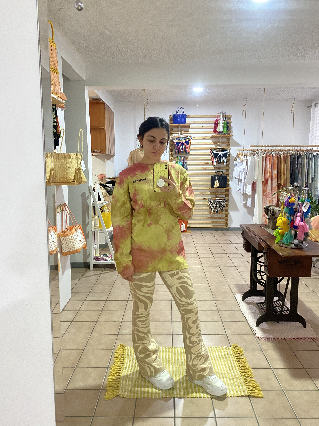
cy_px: 213
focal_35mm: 26
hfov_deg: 53.1
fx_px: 319
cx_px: 160
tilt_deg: -8.2
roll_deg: +1.6
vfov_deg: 67.3
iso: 400
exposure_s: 1/40
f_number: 1.8
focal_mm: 4.25
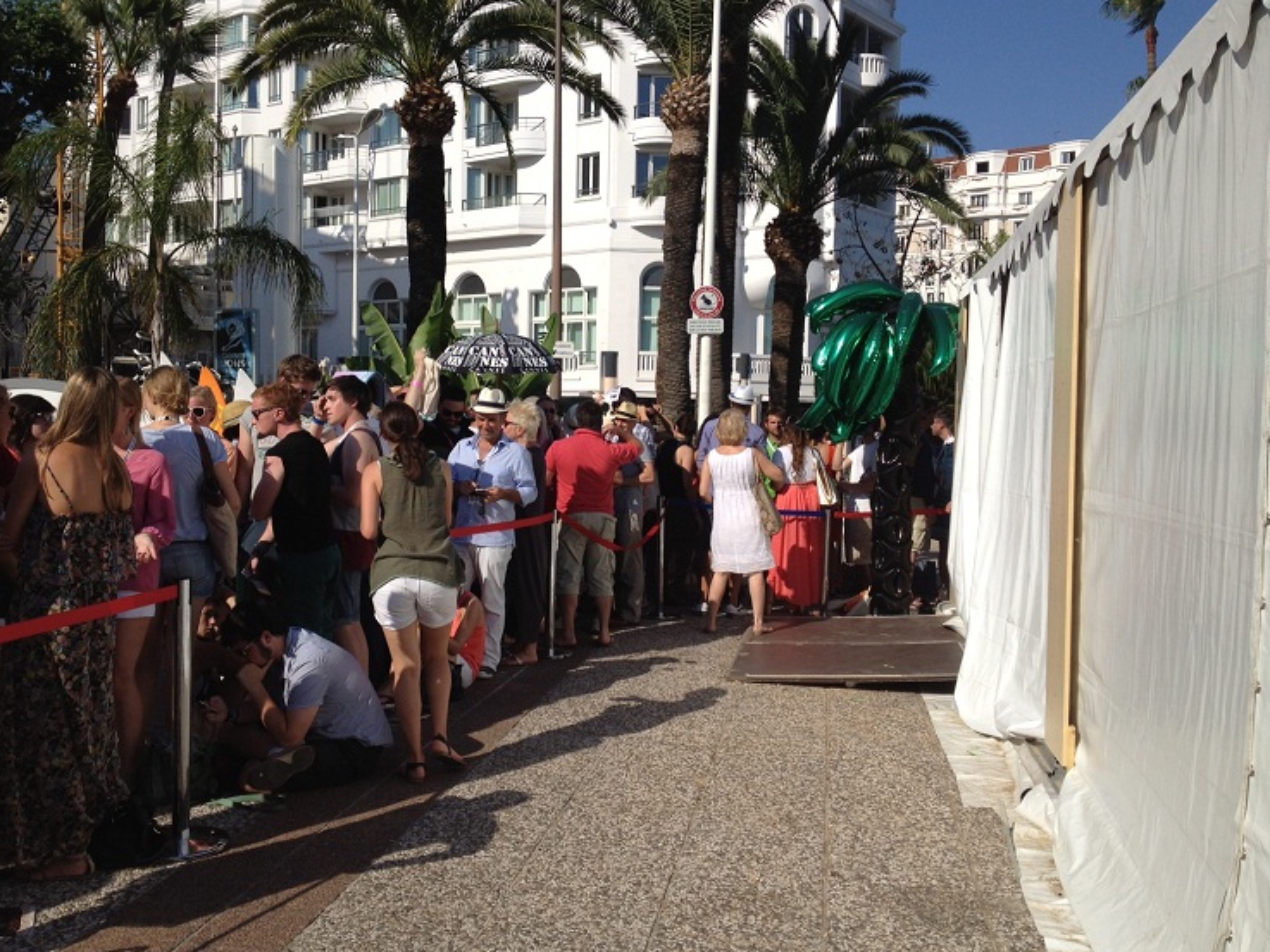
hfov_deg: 48.9
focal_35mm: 38
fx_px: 1394
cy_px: 458
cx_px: 586
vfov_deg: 37.7
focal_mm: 4.28
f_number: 2.4
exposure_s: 1/2762
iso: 64
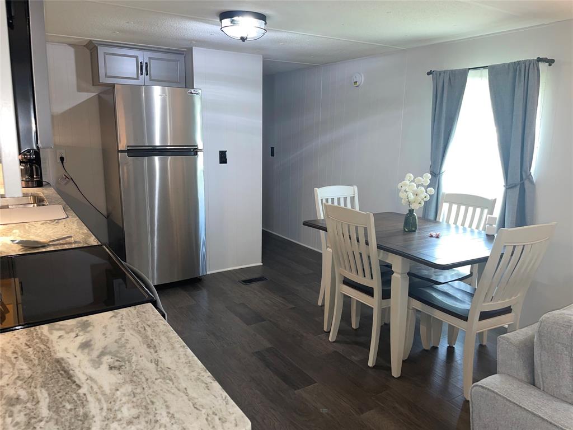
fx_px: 430
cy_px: 215
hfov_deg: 67.3
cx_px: 286
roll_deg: -1.2
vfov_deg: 53.1
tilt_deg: -11.5
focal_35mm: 26
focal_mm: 4.2
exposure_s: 1/25
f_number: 1.6
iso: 50
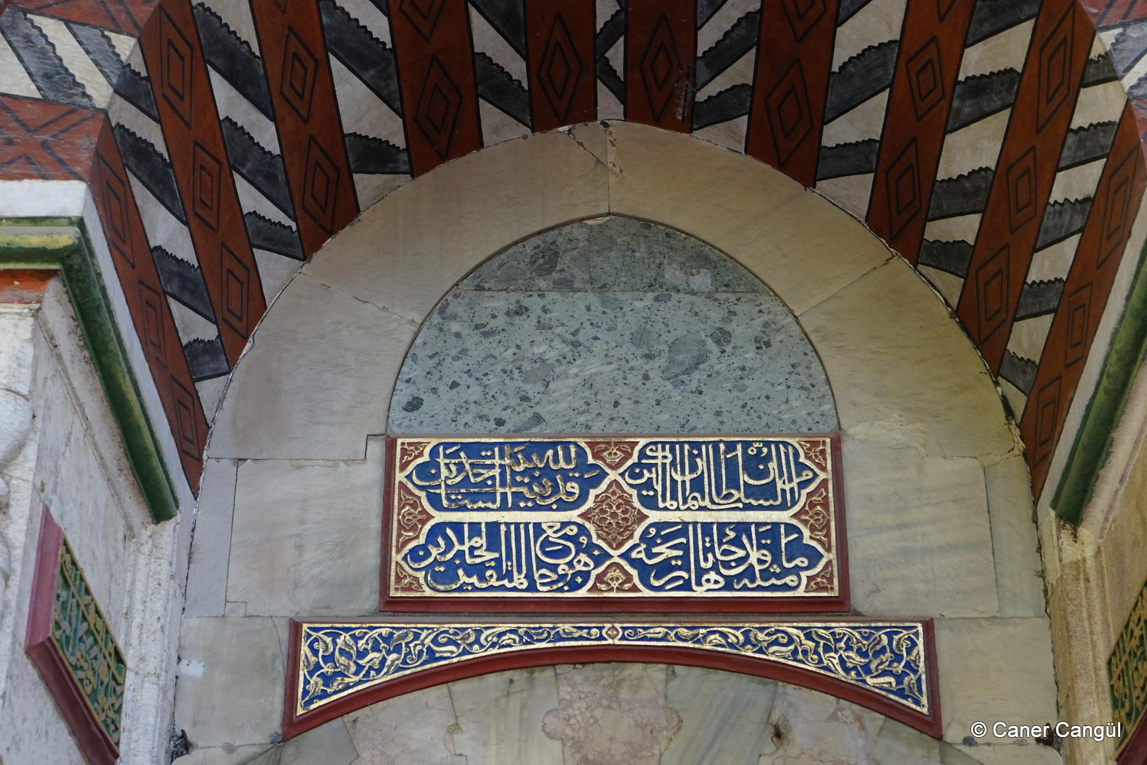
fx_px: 2230
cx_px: 574
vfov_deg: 19.5
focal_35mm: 70
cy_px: 382
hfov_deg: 28.8
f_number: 8
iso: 640
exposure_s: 1/80
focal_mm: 70
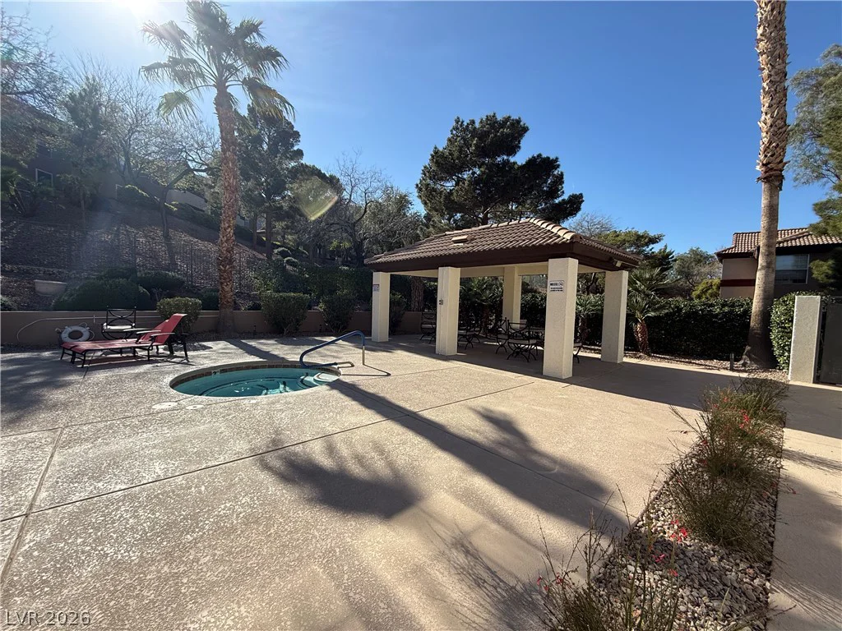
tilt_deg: -1.6
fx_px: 341
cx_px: 421
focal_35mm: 14
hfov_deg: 102.1
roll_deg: -1.4
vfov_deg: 85.7
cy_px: 316
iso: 50
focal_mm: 2.22
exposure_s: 1/1656
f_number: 2.2
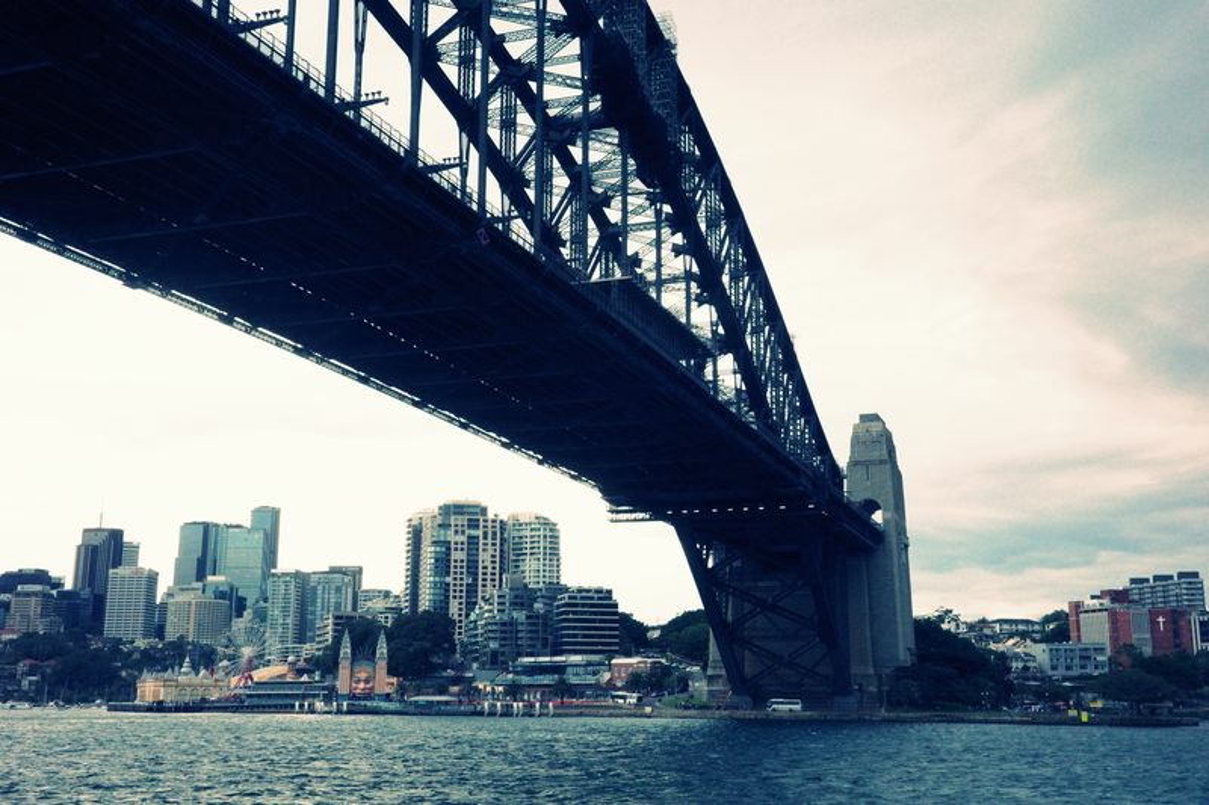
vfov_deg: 33.4
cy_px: 402
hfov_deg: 48.5
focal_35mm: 40
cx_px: 604
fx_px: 1343
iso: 3200
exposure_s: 1/500
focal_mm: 26
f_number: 16
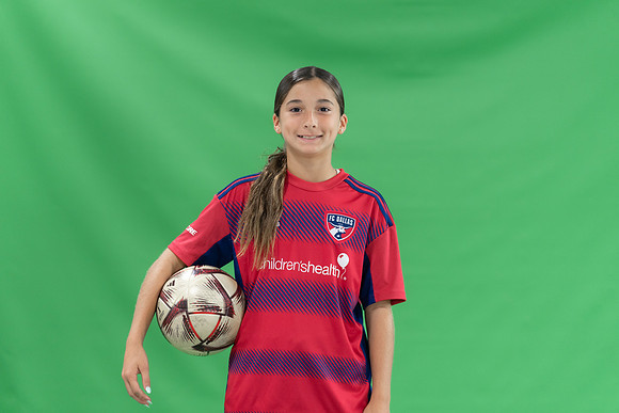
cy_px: 206
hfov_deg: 13.2
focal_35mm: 156
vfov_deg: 8.8
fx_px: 2683
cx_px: 310
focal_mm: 156
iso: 1000
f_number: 2.8
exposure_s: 1/250
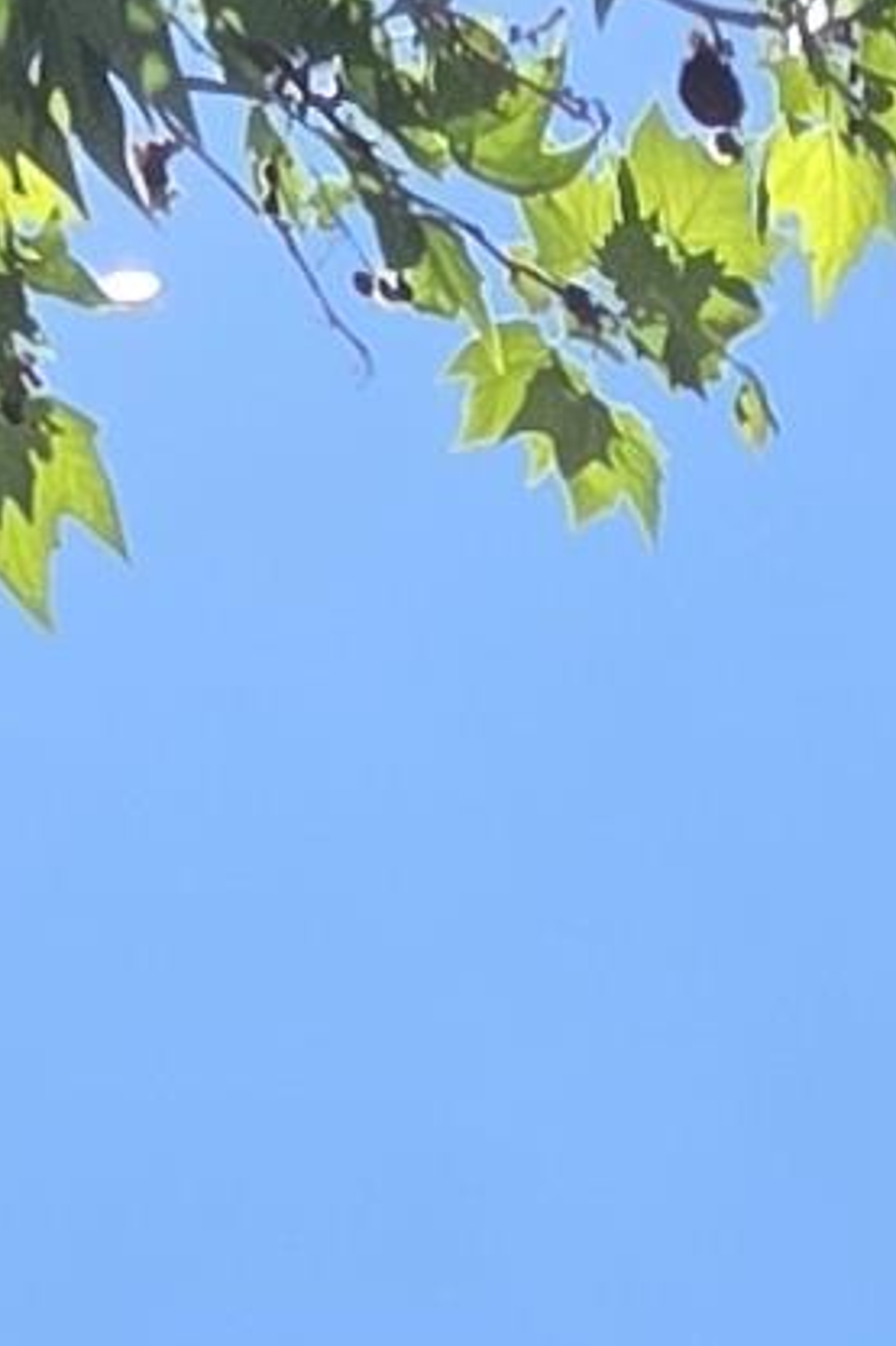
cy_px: 4633
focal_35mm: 130
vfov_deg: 9.6
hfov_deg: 8.9
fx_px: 4857
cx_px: 2555
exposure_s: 1/1391
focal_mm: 2.2
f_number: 1.9
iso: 40
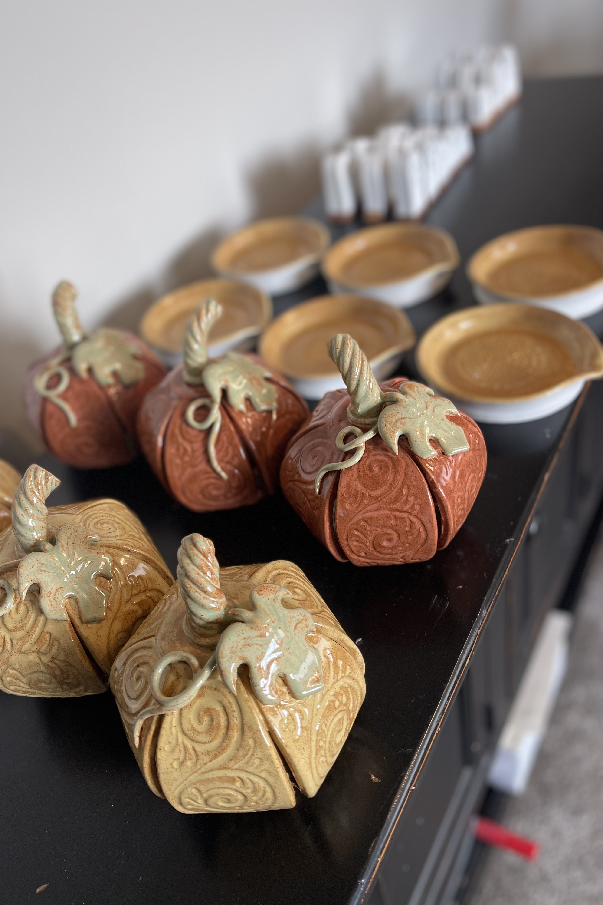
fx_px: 703
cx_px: 261
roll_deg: +16.6
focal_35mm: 28
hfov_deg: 46.3
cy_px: 442
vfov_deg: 65.5
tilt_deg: -39.2
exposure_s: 1/120
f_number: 1.6
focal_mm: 5.1
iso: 125
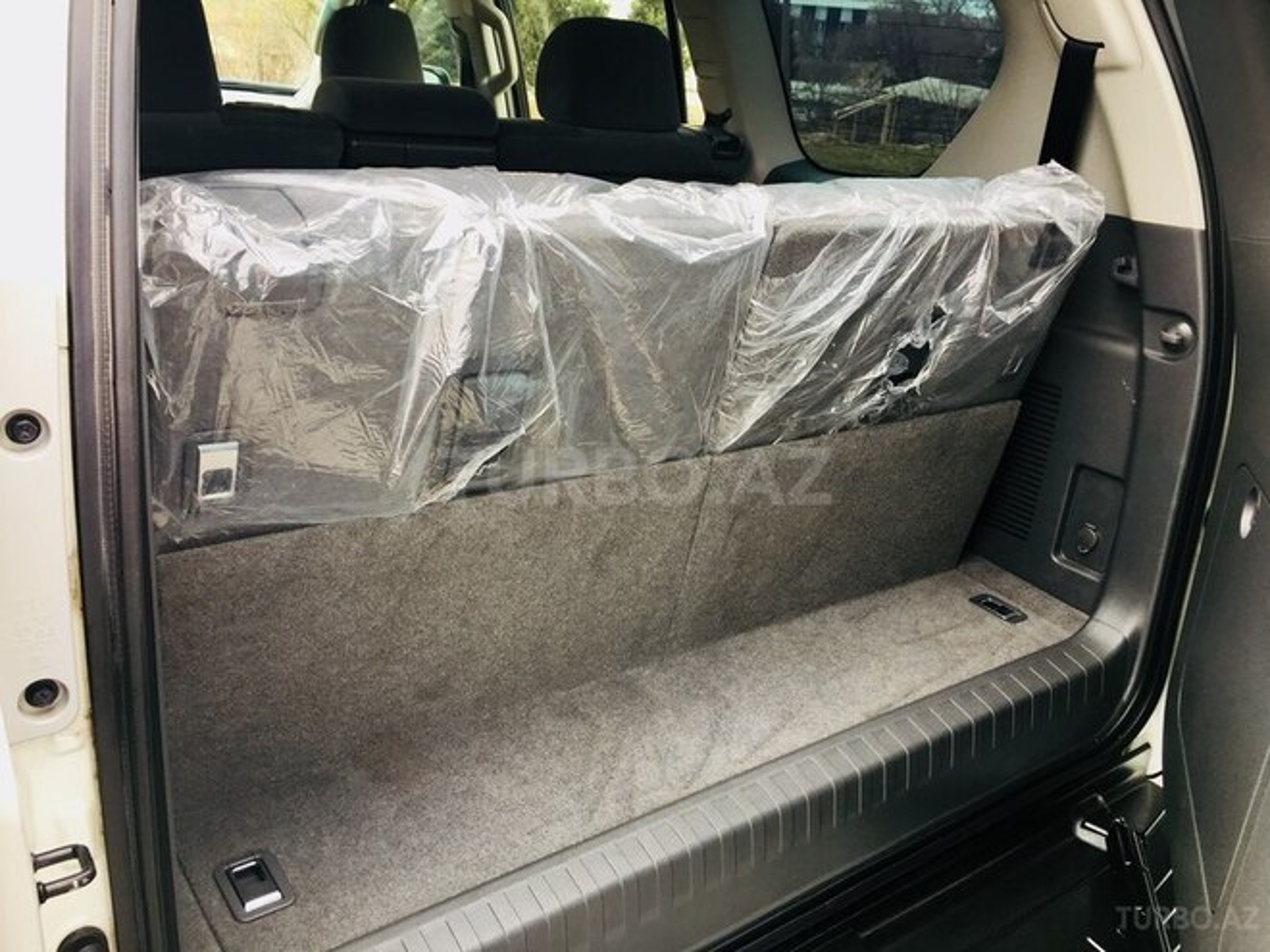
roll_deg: -4.1
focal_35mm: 29
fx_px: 1064
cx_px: 635
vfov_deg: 48.2
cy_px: 476
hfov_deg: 61.7
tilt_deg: -25.0
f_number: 2.2
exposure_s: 1/100
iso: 25
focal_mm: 4.15
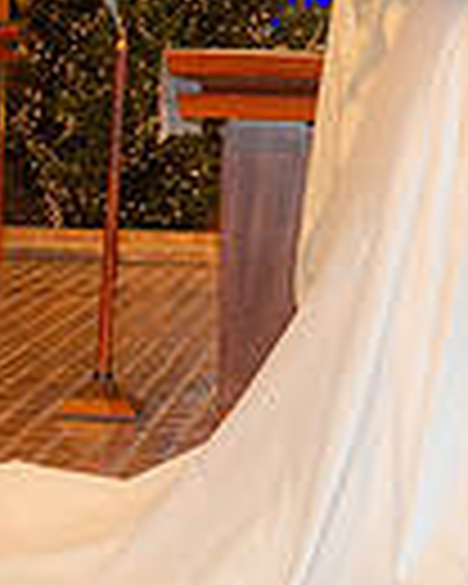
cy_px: 270
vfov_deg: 13.1
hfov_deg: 10.4
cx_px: 540
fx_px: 2545
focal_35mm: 147
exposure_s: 1/125
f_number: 5.6
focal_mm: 35
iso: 1600
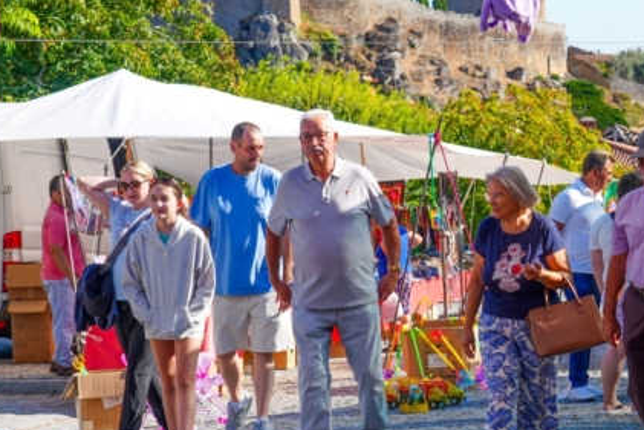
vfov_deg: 10.4
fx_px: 2362
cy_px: 254
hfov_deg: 15.4
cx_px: 509
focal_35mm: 132
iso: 100
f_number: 5
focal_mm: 54
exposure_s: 1/400
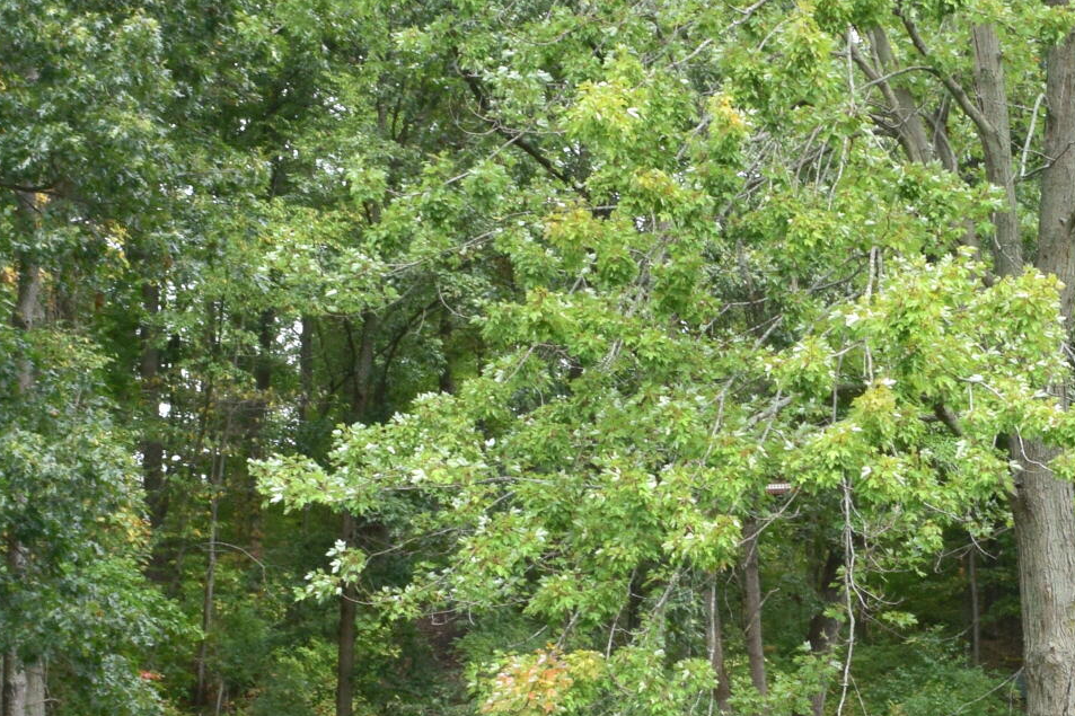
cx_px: 994
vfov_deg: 16.0
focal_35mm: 85
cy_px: 547
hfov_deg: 23.2
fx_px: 2538
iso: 400
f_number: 9
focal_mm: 18
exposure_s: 1/160
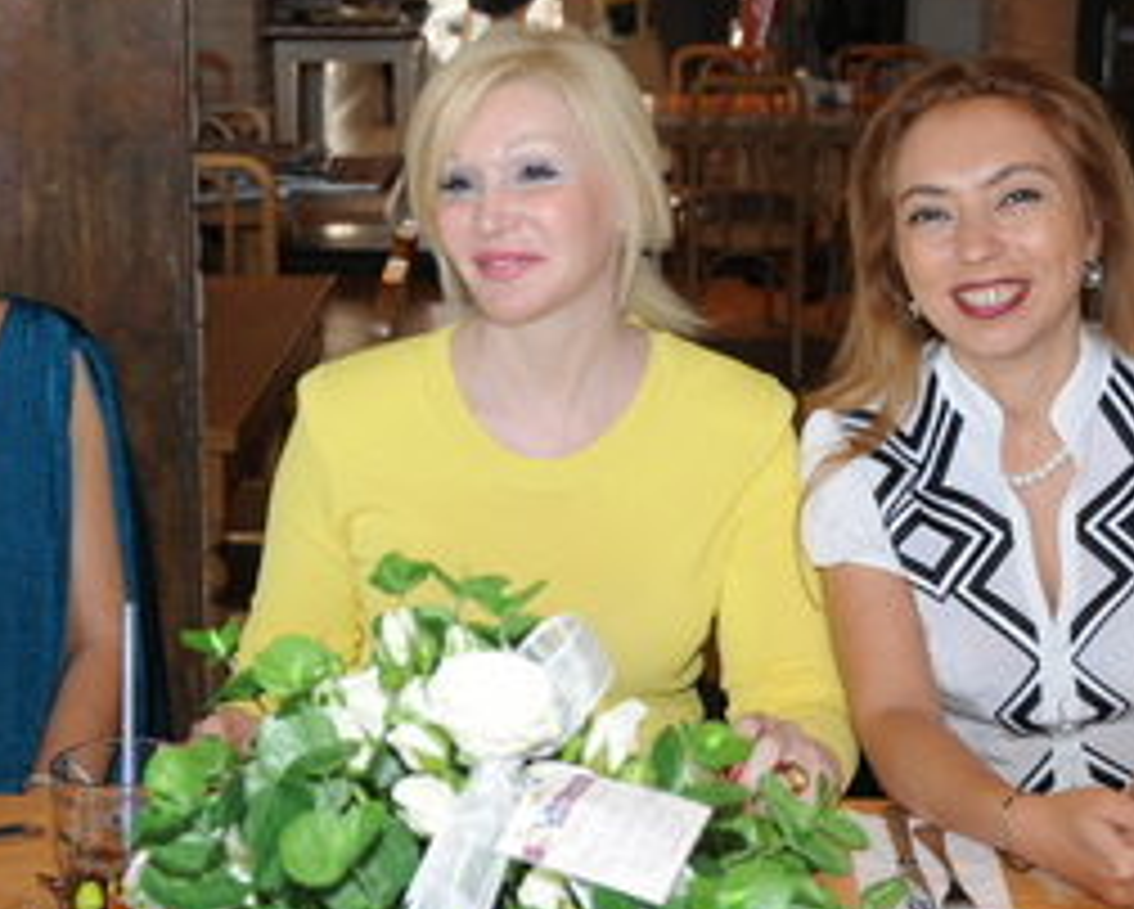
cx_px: 526
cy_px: 362
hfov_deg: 25.4
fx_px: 2519
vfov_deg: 20.4
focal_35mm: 75
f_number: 5.6
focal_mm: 28
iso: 400
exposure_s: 1/60
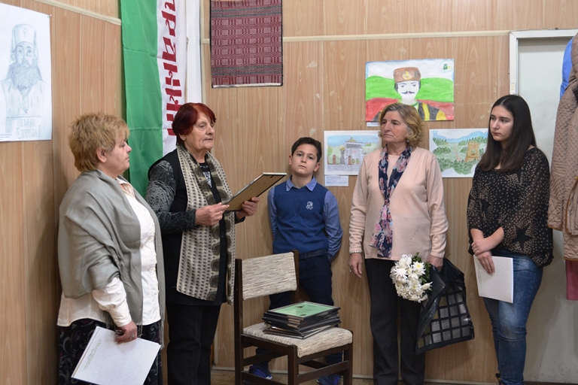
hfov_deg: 37.9
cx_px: 289
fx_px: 843
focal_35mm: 52
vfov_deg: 25.8
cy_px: 192
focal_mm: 35
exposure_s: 1/15
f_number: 5
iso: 640
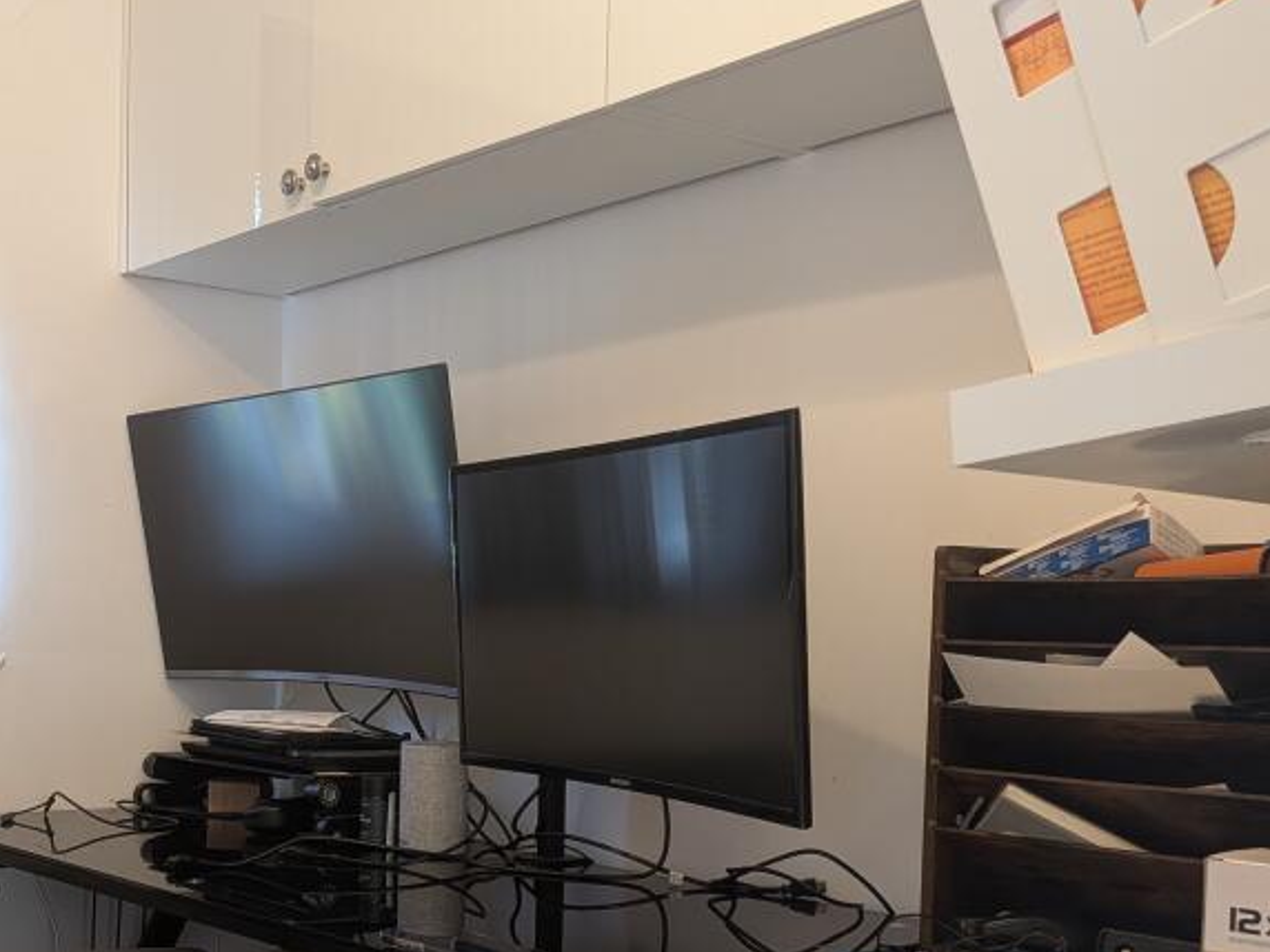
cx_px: 246
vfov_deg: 33.1
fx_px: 1578
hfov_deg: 41.9
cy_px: 688
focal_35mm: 43
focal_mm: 4.53
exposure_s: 1/33.3
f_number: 1.7
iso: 121
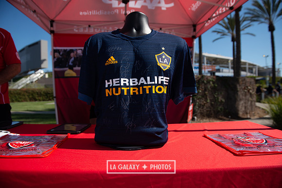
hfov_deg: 73.7
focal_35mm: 24
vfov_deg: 53.2
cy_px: 94
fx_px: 188
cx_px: 141
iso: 200
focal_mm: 24
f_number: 4
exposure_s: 1/3200
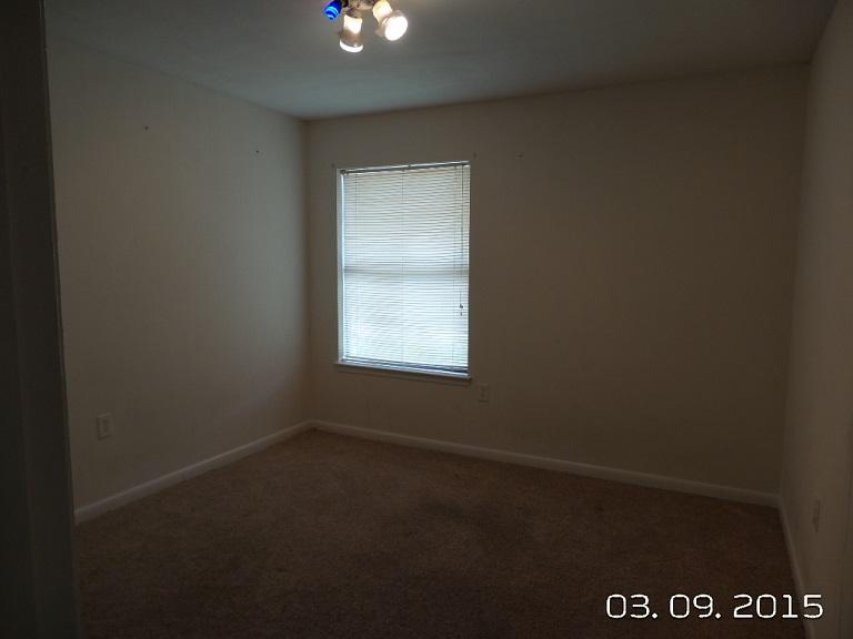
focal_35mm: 23
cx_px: 426
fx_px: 567
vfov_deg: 58.9
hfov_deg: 73.9
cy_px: 320
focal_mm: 4.1
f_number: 2.8
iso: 100
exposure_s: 1/30
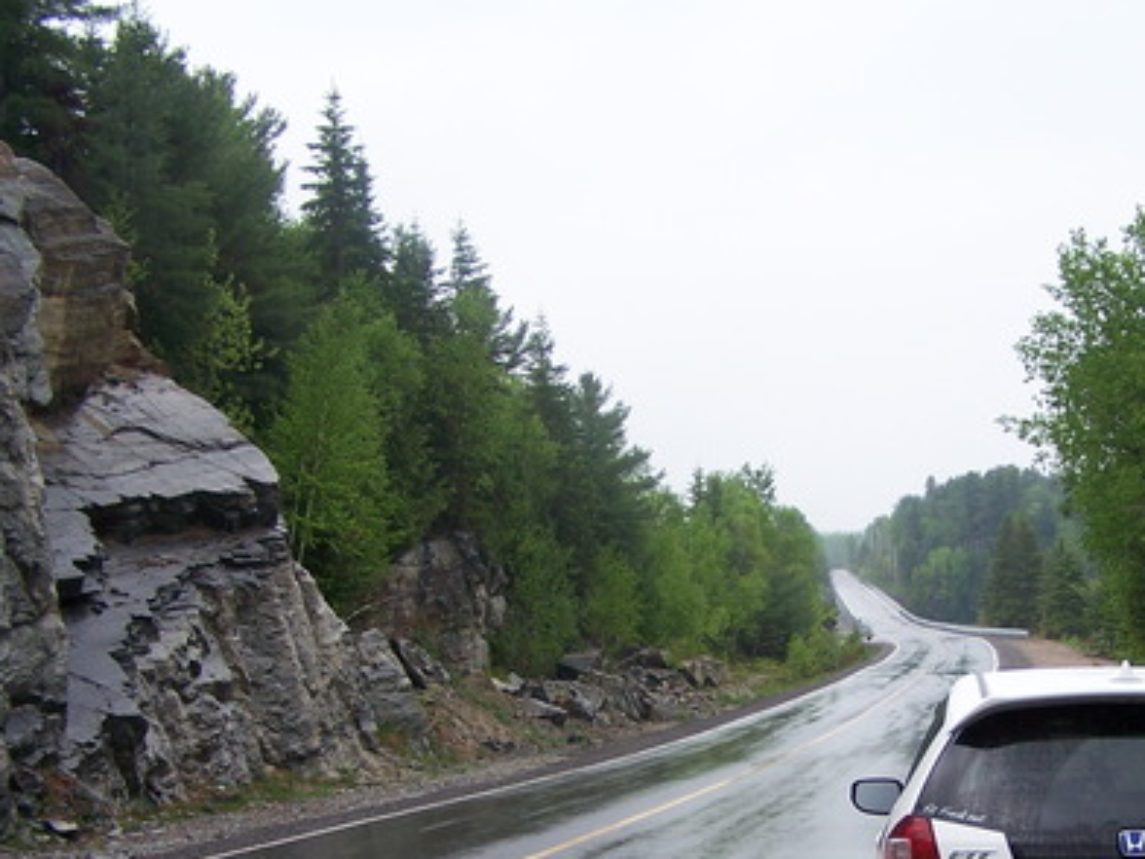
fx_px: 2051
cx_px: 812
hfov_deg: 30.8
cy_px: 675
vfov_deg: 23.3
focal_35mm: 62
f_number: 2.8
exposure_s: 1/160
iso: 80
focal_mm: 6.3
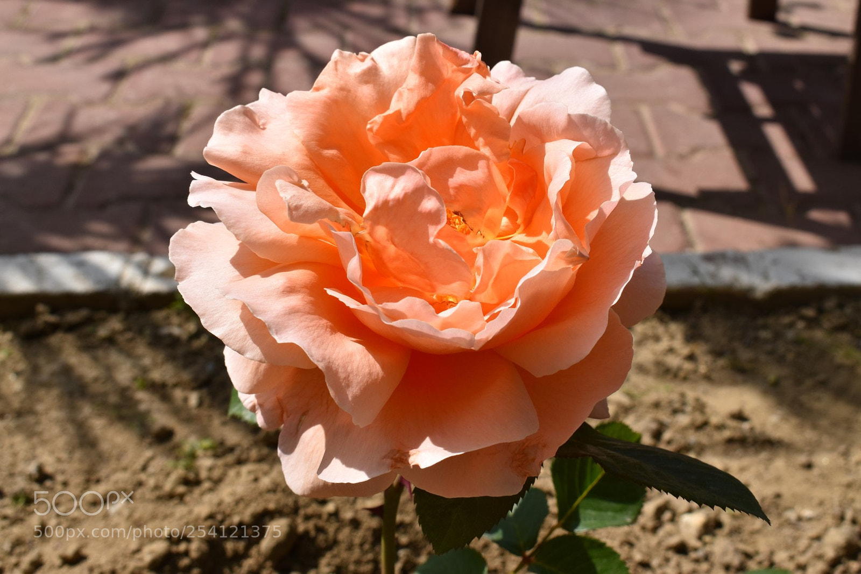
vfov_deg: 25.8
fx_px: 1256
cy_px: 287
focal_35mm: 52
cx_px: 430
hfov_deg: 37.8
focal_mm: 35
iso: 200
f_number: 11
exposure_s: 1/500
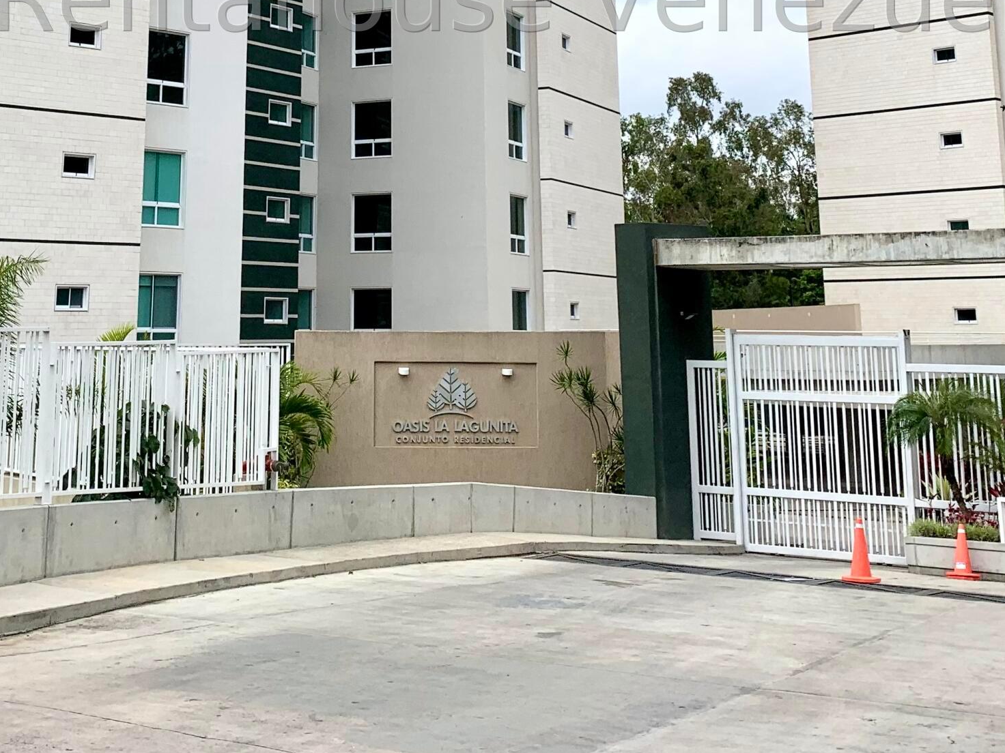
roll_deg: -0.2
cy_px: -5
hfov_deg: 35.9
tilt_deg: +12.2
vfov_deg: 26.1
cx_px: 354
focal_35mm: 53
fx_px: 1539
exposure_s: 1/3937
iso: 25
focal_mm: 4.25
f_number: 1.8
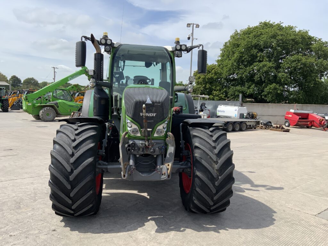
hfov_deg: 61.7
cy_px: 123
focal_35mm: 29
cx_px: 164
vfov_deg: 48.2
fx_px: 275
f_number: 1.8
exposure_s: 1/1848
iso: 16
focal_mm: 3
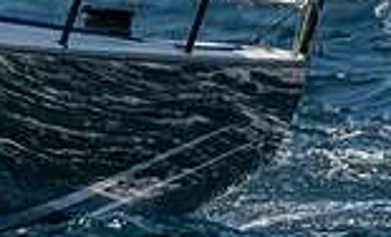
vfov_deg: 0.4
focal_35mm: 3352
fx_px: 35424
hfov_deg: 0.6
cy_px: -458
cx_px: -299
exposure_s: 1/1600
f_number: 5.6
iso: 320
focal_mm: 400
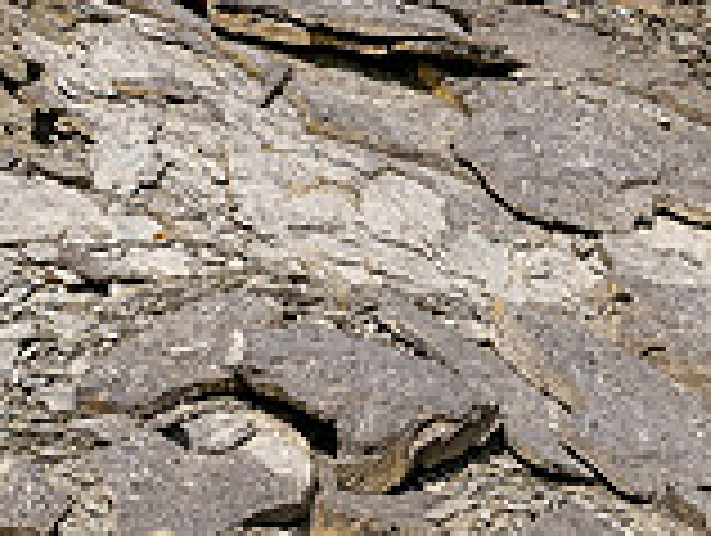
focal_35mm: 88
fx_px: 1810
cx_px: 536
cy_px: 173
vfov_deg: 16.8
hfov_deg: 22.0
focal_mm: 12
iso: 200
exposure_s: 1/640
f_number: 8
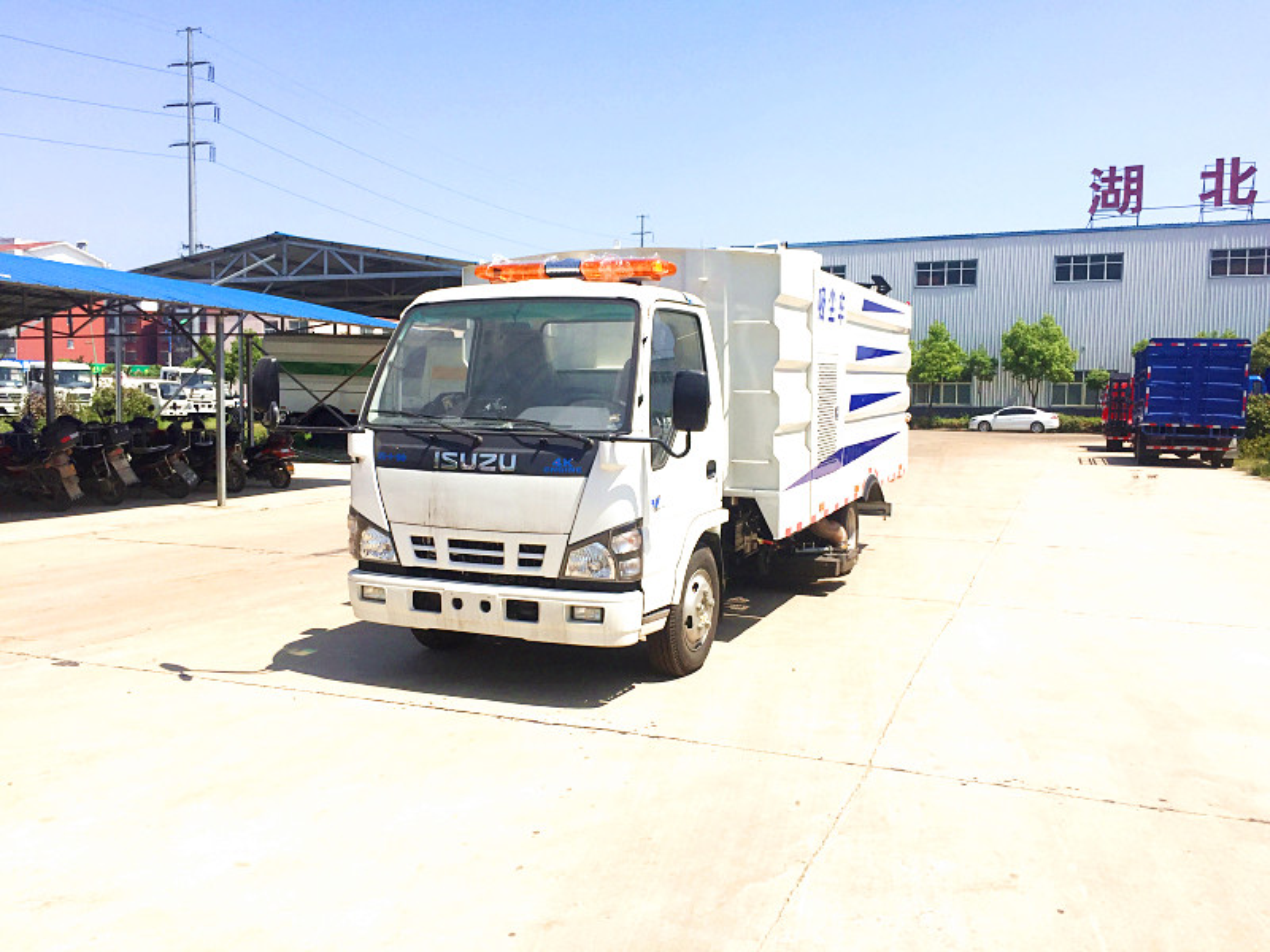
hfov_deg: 61.7
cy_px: 476
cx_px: 635
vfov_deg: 48.2
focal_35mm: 29
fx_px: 1064
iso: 32
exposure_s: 1/2825
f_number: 2.2
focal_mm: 4.15
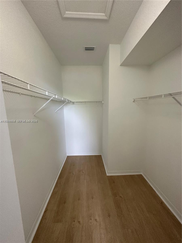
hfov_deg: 85.7
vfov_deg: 102.1
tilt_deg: -8.0
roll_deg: +0.4
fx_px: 98
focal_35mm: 14
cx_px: 91
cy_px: 122
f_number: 2.2
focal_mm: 2.22
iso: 250
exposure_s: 1/120
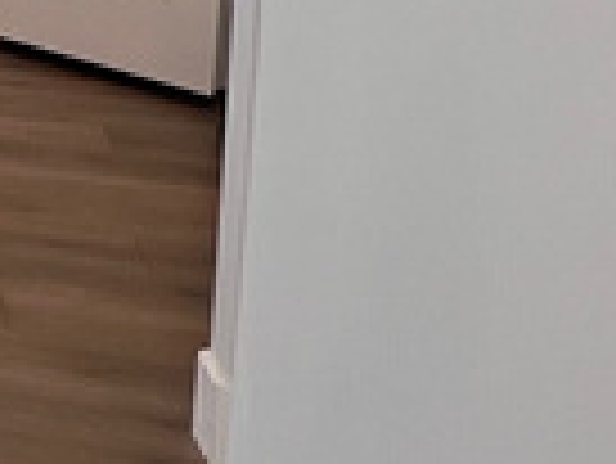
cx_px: -1174
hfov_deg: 11.8
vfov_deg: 14.2
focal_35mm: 97
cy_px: -243
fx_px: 1728
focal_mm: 1.57
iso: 40
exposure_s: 1/120
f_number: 1.8
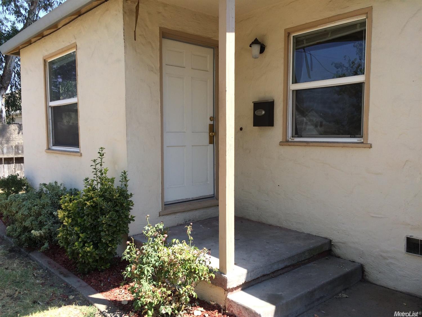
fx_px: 353
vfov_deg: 48.2
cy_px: 158
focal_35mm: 29
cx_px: 211
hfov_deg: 61.7
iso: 32
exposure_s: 1/622
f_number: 2.2
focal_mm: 4.15
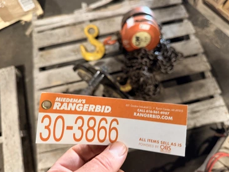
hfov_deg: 67.3
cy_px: 88
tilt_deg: -69.1
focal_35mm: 26
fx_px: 172
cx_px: 115
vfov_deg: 53.1
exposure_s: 1/40
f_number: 1.78
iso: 800
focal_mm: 6.76
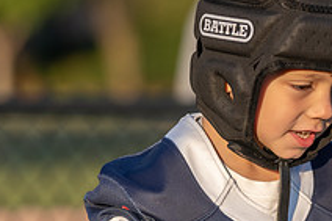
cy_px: 158
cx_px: 258
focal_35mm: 342
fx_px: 3151
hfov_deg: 6.0
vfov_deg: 4.0
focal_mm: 125
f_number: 2.8
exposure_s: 1/640
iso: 100
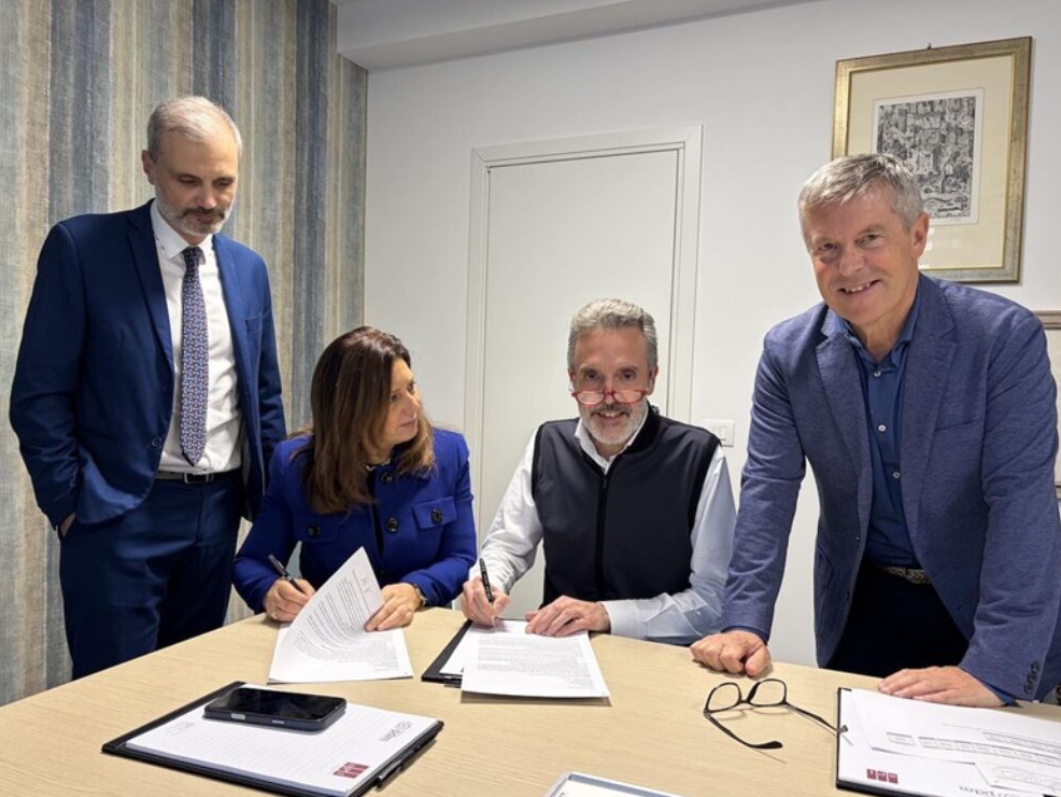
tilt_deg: -1.8
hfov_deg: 65.3
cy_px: 408
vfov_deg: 51.4
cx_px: 513
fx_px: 828
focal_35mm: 27
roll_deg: -2.0
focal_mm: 5.96
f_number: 1.6
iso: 100
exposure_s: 1/50
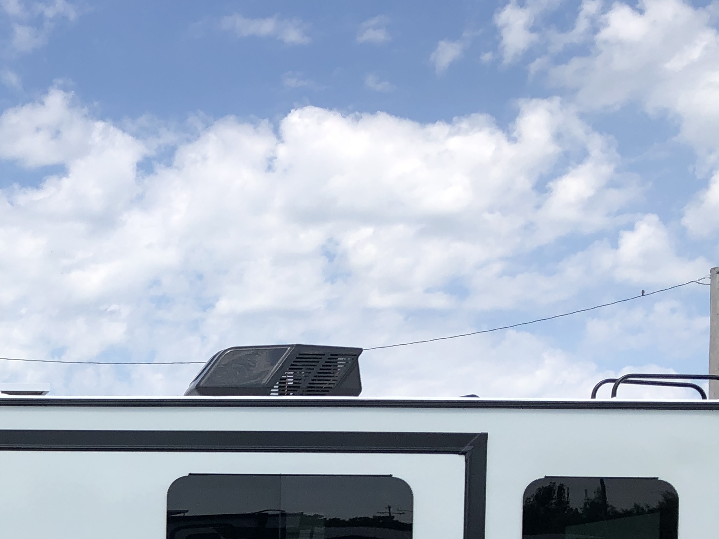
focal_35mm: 71
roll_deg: -0.2
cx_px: -54
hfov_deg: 25.6
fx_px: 1475
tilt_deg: -1.2
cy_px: 650
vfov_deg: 19.5
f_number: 1.8
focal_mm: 3.99
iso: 20
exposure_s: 1/2288
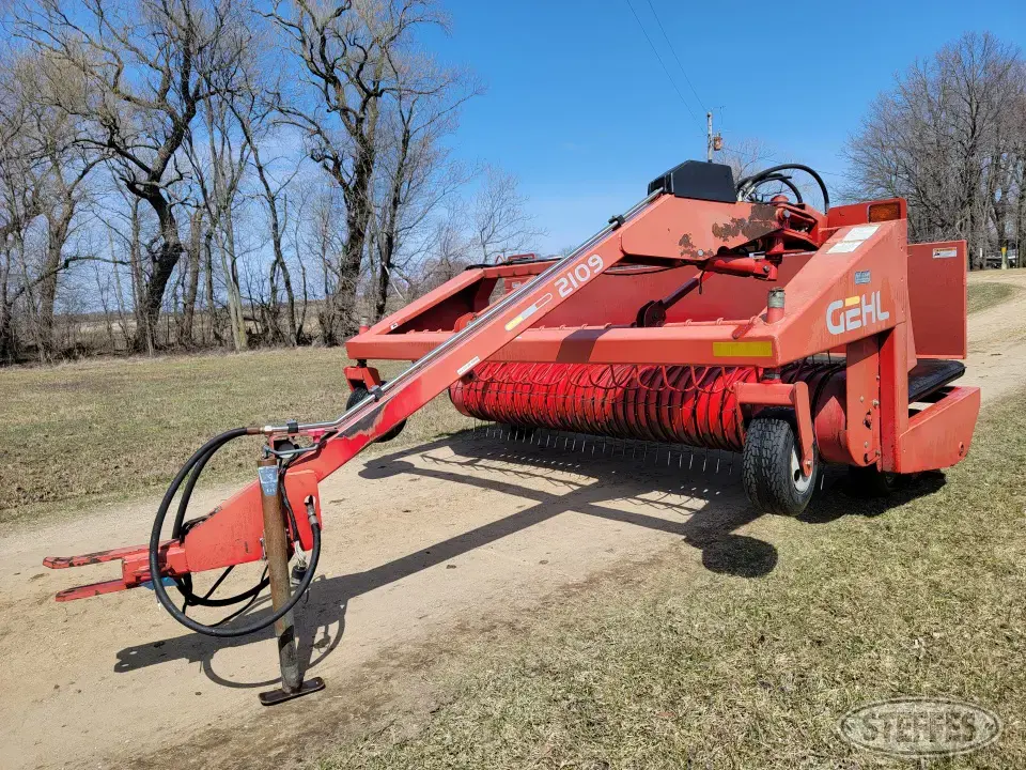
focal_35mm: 24
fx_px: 711
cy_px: 385
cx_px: 513
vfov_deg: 56.8
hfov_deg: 71.6
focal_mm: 6.7
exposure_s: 1/955
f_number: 1.8
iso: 16
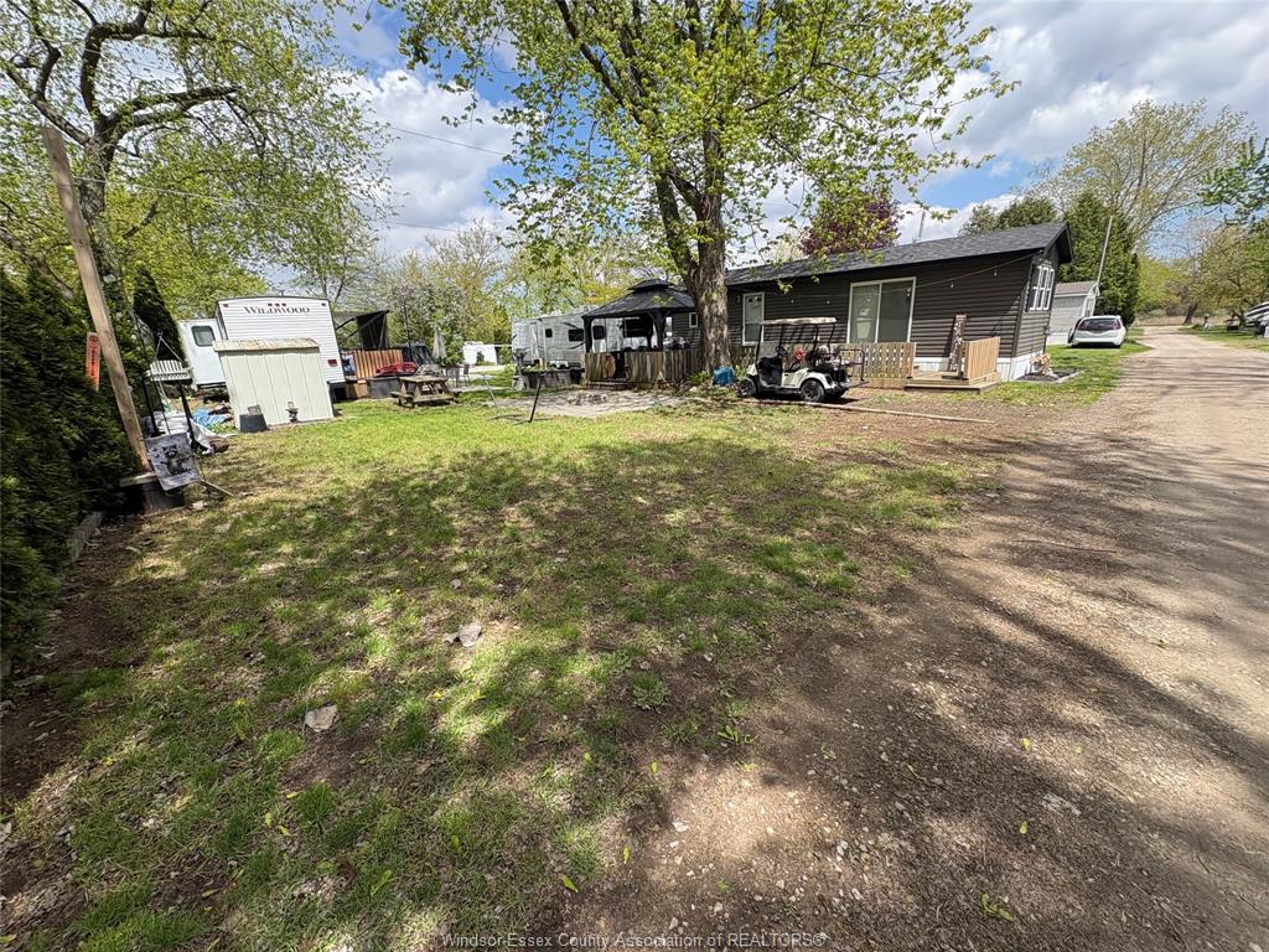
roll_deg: +2.8
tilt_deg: -15.9
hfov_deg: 102.1
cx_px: 634
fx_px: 513
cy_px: 476
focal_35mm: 14
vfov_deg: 85.7
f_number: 2.2
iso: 40
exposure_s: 1/821
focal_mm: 2.22
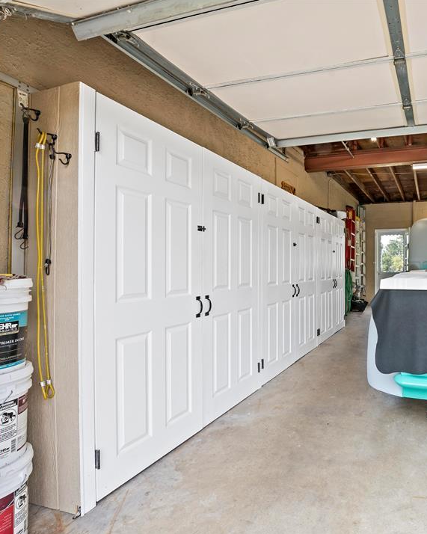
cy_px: 269
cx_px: 341
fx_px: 316
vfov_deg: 80.4
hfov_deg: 62.4
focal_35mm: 20
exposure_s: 1/20
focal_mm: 14
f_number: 9
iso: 320
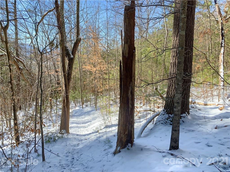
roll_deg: -1.1
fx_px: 173
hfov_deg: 67.3
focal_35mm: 26
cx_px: 115
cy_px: 86
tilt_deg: -11.4
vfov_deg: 53.1
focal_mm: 4.25
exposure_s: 1/1088
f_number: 1.8
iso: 25
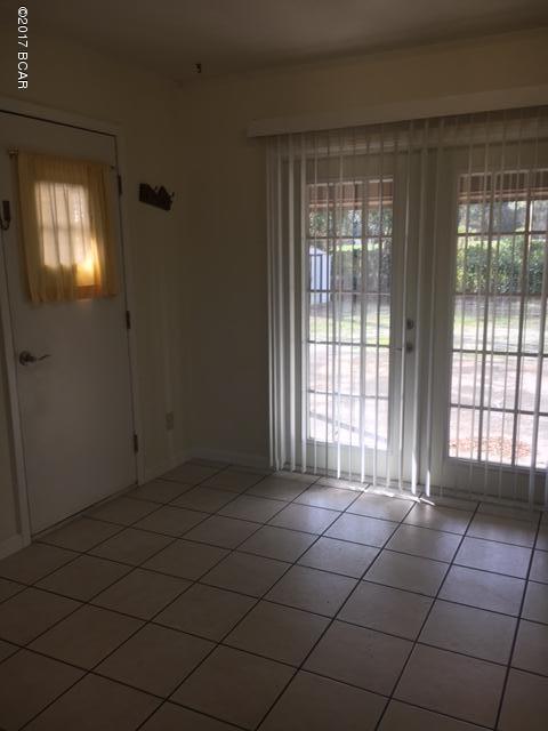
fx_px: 612
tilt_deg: -10.5
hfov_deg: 48.2
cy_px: 366
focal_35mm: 29
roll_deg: +0.9
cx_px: 274
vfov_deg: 61.7
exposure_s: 1/60
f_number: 2.2
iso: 25
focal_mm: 4.15
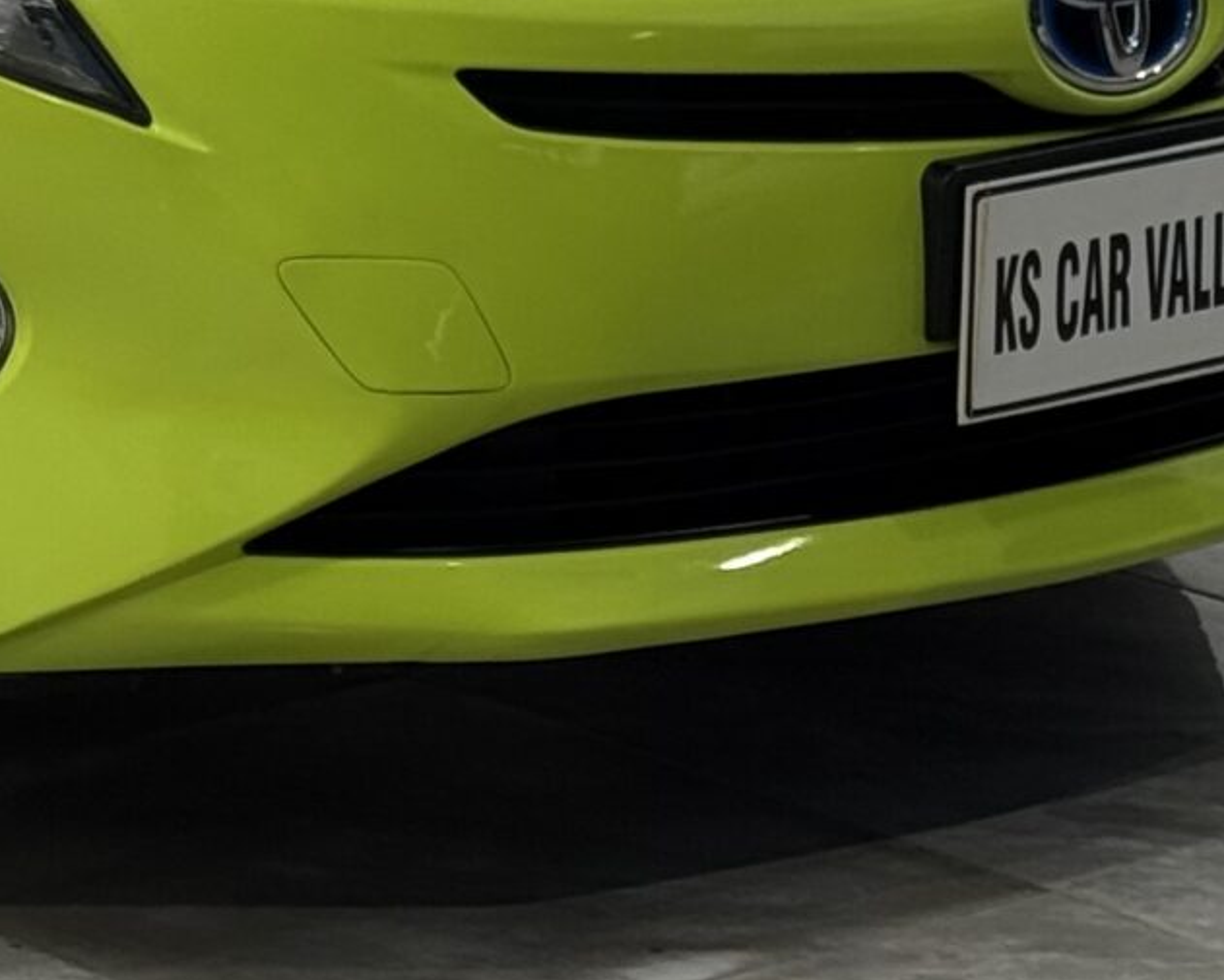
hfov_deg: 10.0
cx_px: -295
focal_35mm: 190
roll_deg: +0.5
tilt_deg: -7.6
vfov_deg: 8.0
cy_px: -437
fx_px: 6884
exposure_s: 1/128
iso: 50
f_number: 1.78
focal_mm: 6.76
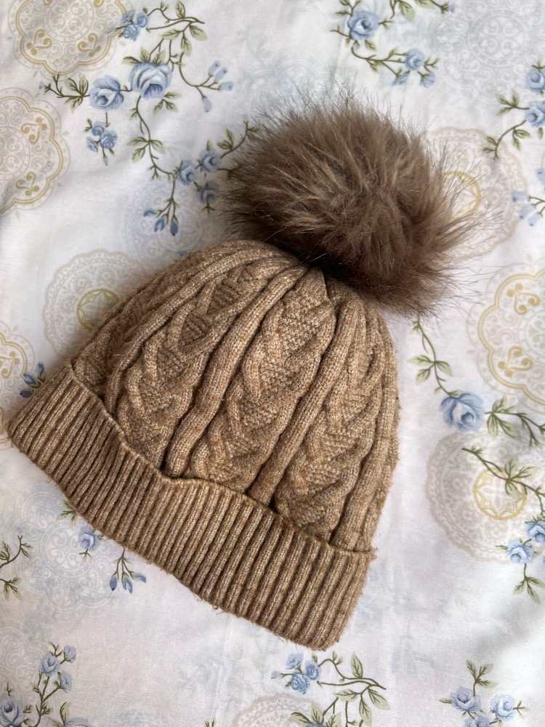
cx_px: 272
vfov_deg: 67.3
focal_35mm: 26
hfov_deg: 53.1
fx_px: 546
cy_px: 364
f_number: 1.5
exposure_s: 1/121
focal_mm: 5.7
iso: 40
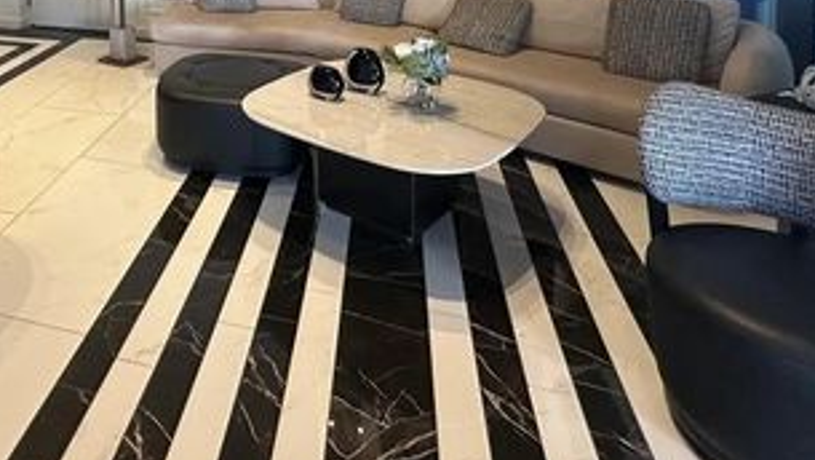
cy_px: -104
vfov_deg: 30.6
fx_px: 692
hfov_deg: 56.6
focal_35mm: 32
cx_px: 163
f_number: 2.2
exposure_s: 1/120
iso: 250
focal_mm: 2.22
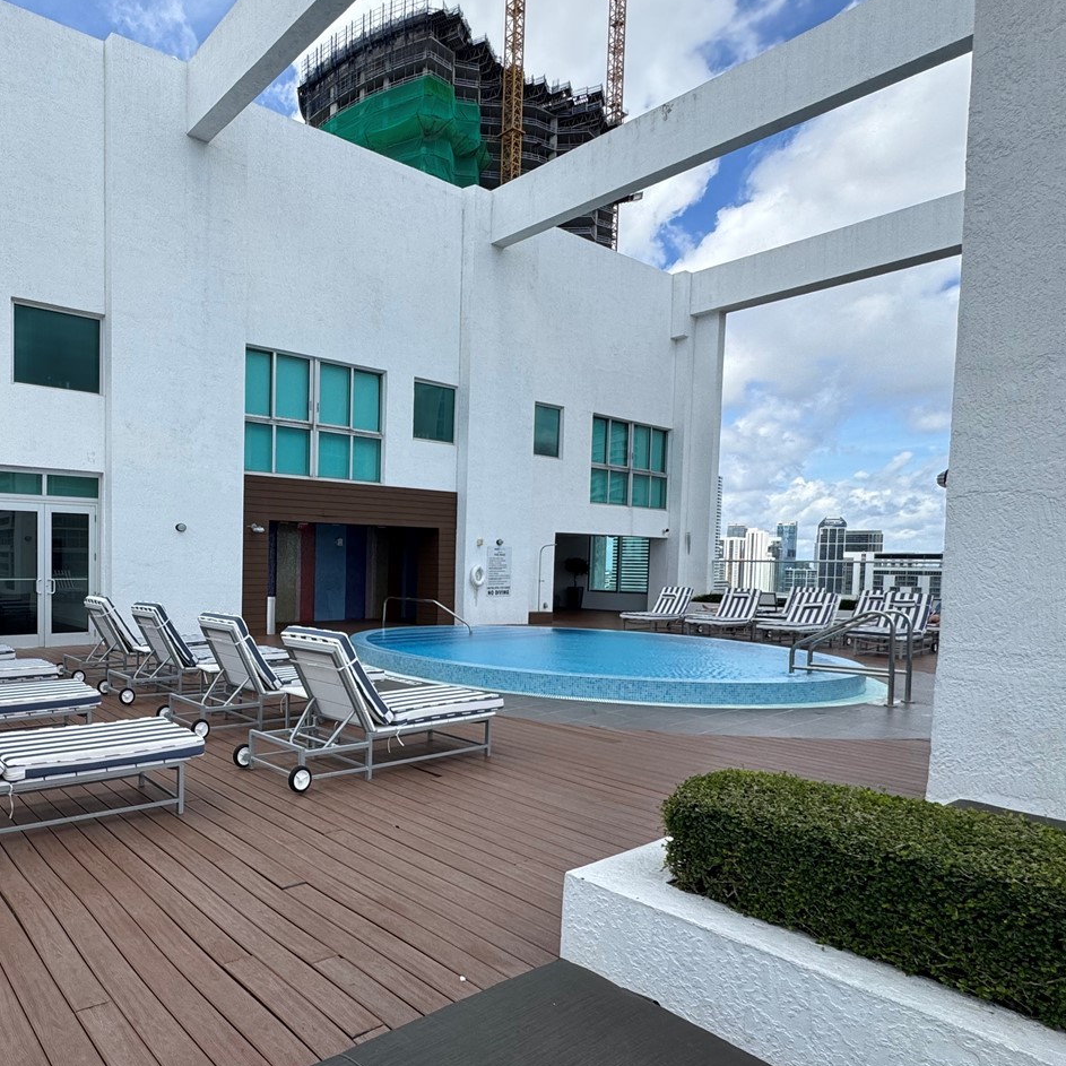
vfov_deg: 71.9
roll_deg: -0.6
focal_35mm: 21
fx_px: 732
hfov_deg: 65.7
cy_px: 591
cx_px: 216
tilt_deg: -4.4
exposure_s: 1/1420
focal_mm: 2.22
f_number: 2.2
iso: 50
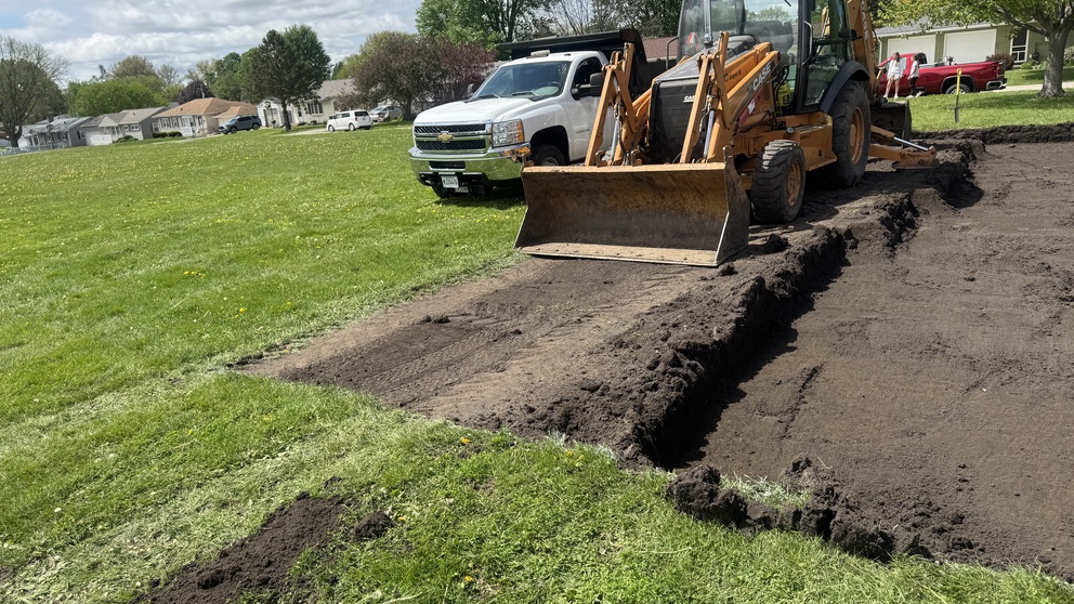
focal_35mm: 27
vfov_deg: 42.9
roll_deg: +6.3
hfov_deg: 69.9
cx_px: 534
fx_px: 769
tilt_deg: -12.7
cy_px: 302
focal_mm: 6.76
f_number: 1.78
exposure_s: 1/2833
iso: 80
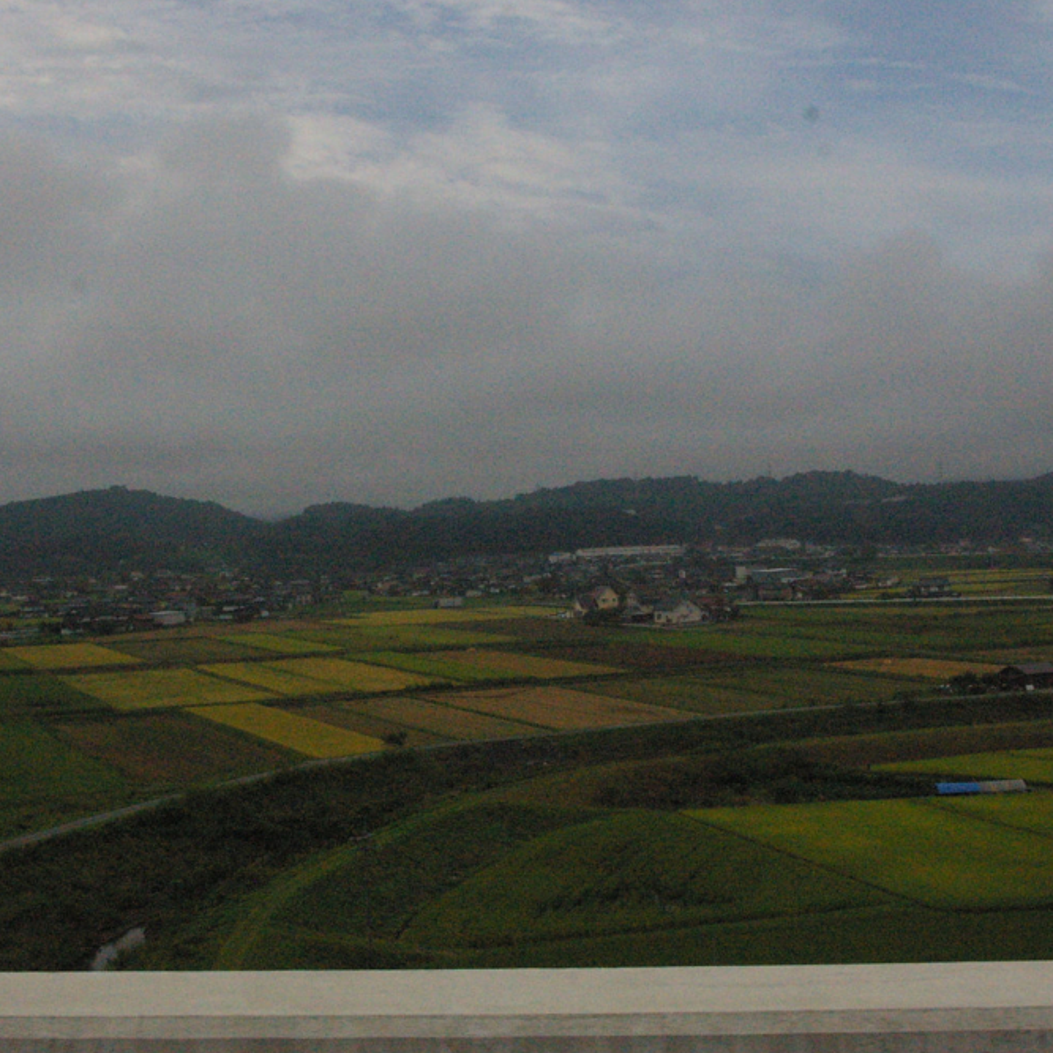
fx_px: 1618
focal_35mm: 47
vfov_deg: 36.1
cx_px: 500
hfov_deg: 36.1
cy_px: 515
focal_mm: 24
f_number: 13
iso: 3200
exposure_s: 1/3000
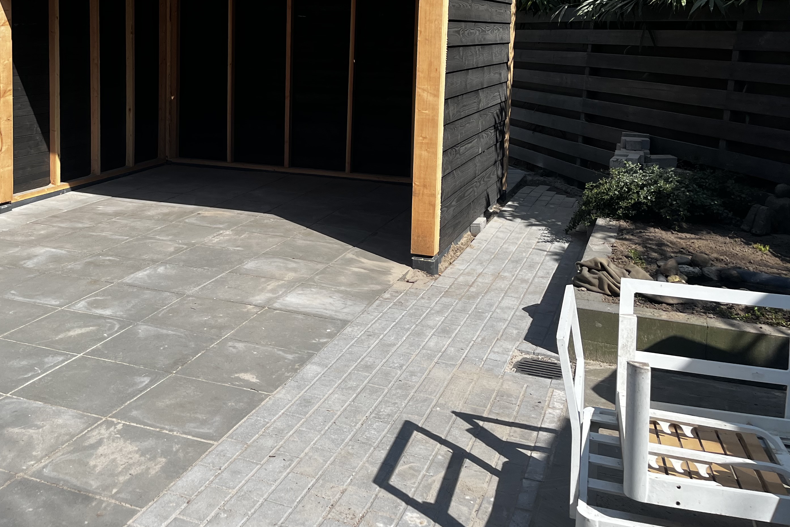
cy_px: 113
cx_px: 267
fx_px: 856
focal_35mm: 39
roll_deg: -0.1
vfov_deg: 33.3
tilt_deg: -5.8
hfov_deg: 48.8
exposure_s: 1/2632
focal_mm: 5.1
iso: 50
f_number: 1.6
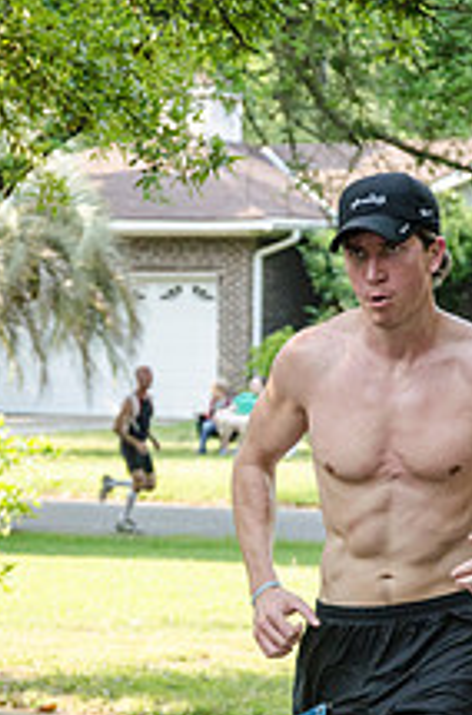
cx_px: 153
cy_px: 422
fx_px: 5285
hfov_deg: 5.1
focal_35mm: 267
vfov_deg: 7.7
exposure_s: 1/640
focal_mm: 85
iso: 800
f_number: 5.6
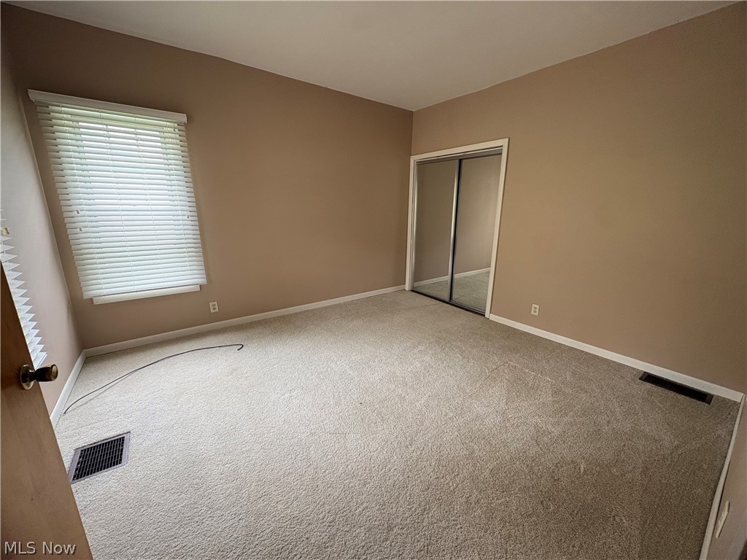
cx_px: 374
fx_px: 302
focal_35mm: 14
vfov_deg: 85.7
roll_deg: +0.6
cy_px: 280
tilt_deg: -13.6
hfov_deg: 102.1
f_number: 2.2
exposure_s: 1/99
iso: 200
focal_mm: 2.22
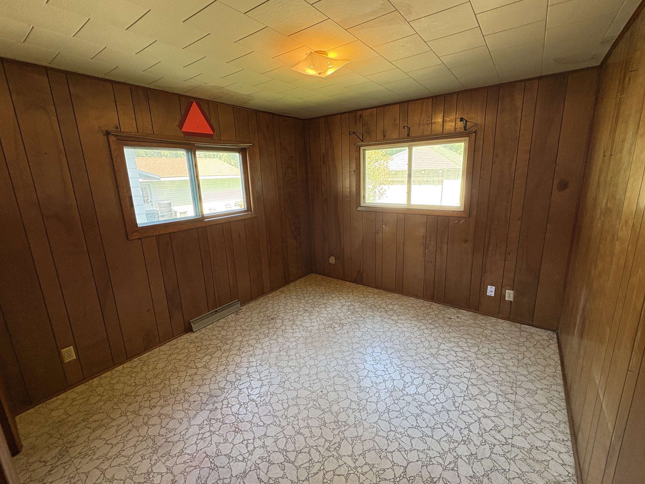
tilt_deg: -12.7
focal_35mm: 15
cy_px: 234
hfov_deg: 98.2
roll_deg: +2.2
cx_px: 329
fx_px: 279
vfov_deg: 81.7
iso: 320
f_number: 2.2
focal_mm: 2.22
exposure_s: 1/60
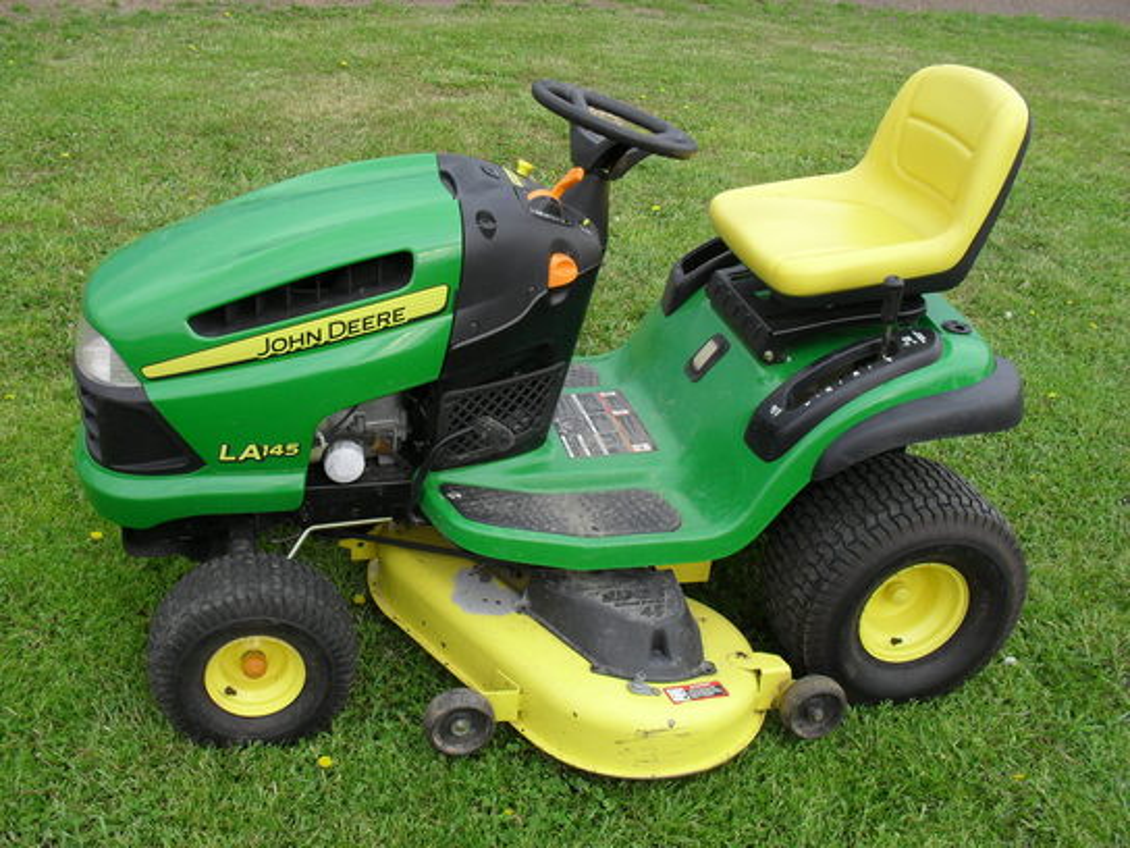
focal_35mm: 35
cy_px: 424
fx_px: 1143
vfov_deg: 40.7
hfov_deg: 52.6
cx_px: 565
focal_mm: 6.3
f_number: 8.4
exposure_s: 1/90
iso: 100
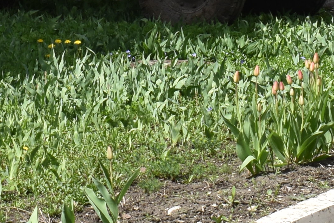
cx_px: 217
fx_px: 2281
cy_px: -88
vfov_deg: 5.5
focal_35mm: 246
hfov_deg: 8.4
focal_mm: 29
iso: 100
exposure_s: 1/200
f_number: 9
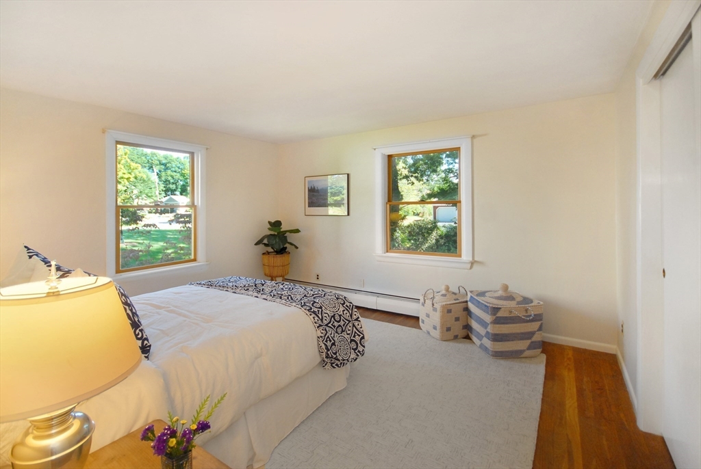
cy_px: 234
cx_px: 350
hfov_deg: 100.3
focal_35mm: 15
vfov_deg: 77.5
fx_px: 293
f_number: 4
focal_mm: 10
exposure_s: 1/30
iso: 500
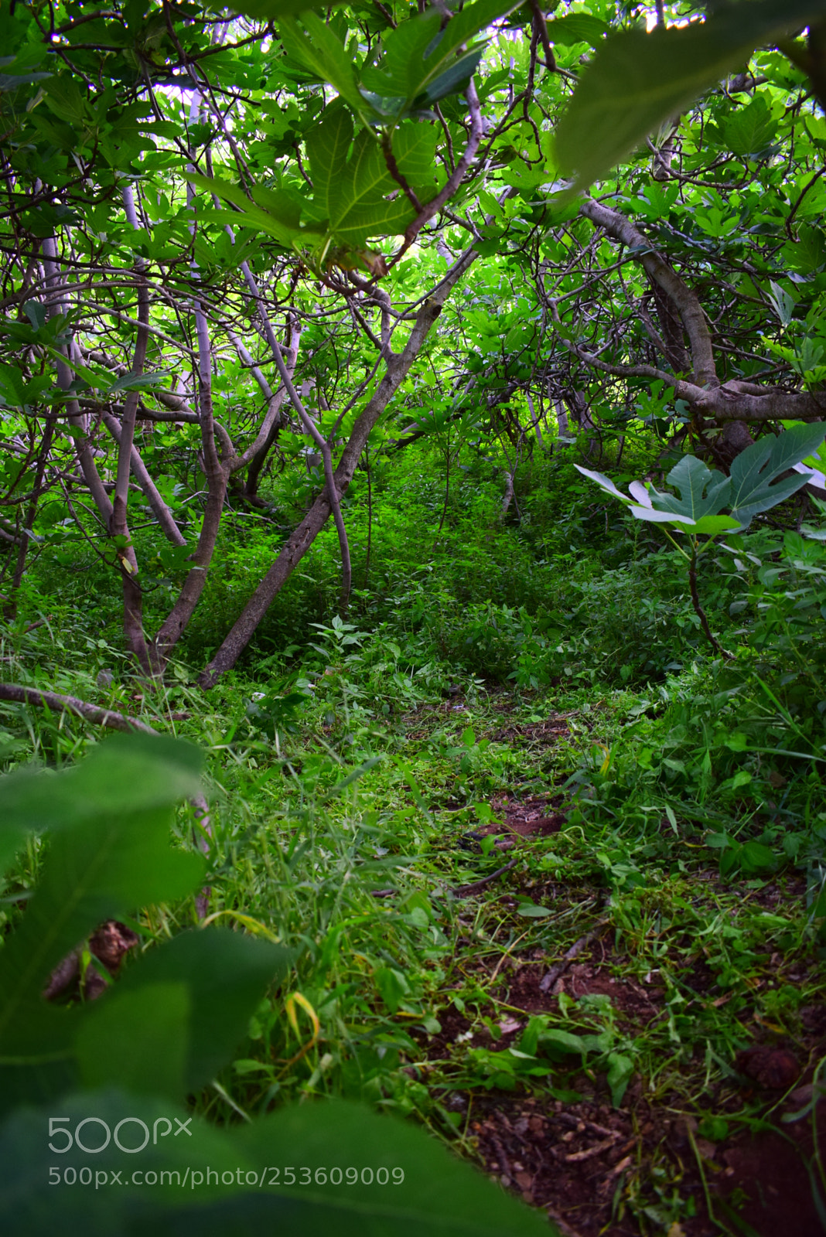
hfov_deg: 48.0
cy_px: 618
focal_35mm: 27
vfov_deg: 67.4
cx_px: 413
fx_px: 928
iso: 400
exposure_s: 1/80
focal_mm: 18
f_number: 4.5
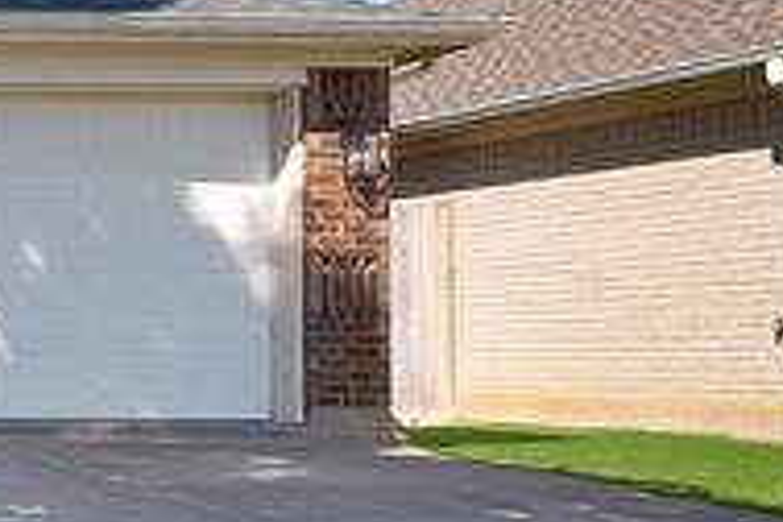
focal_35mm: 65
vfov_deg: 20.9
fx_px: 1414
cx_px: -754
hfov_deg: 19.3
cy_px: 298
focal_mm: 12
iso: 640
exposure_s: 1/200
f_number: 9
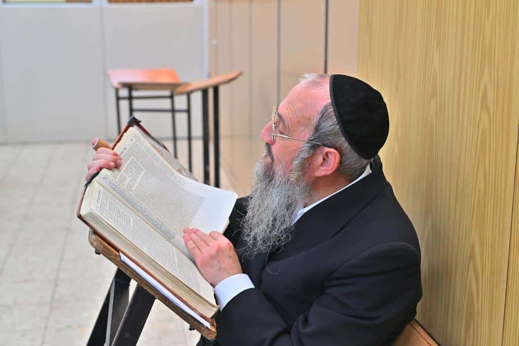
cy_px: 173
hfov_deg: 38.9
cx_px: 260
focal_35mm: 51
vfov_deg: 26.5
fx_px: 735
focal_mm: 51
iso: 1000
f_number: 4
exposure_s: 1/200
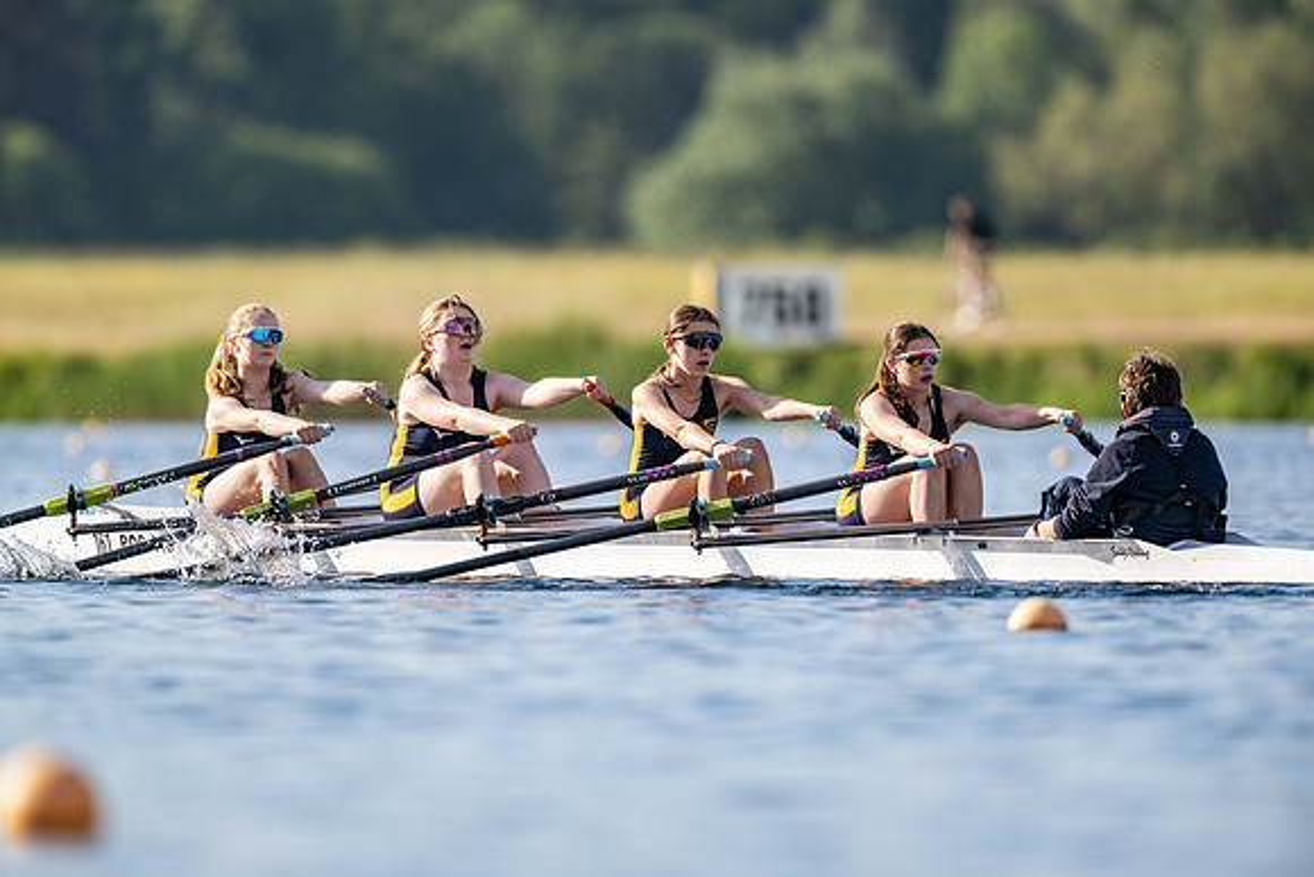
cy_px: 438
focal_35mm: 600
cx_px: 657
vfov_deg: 2.3
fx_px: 21904
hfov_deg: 3.4
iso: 400
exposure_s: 1/2500
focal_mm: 600
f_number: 5
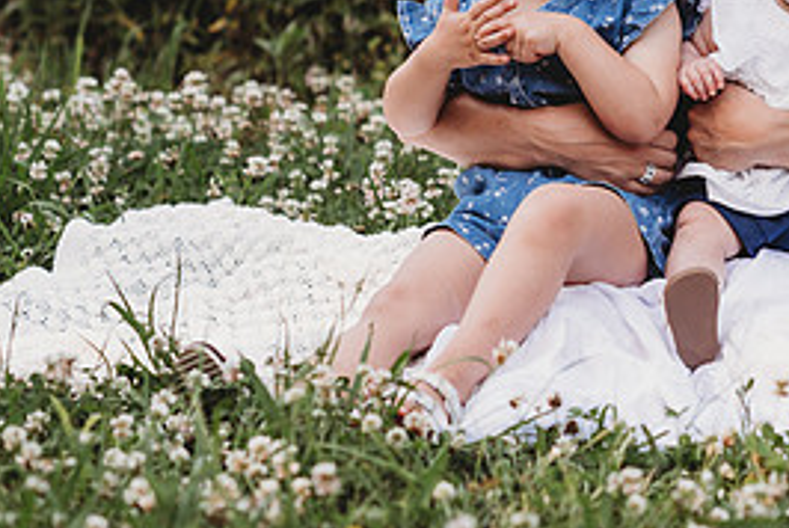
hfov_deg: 11.0
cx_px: 774
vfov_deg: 7.4
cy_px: 13
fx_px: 4059
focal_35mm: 185
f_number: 2.8
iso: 100
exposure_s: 1/200
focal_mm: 85
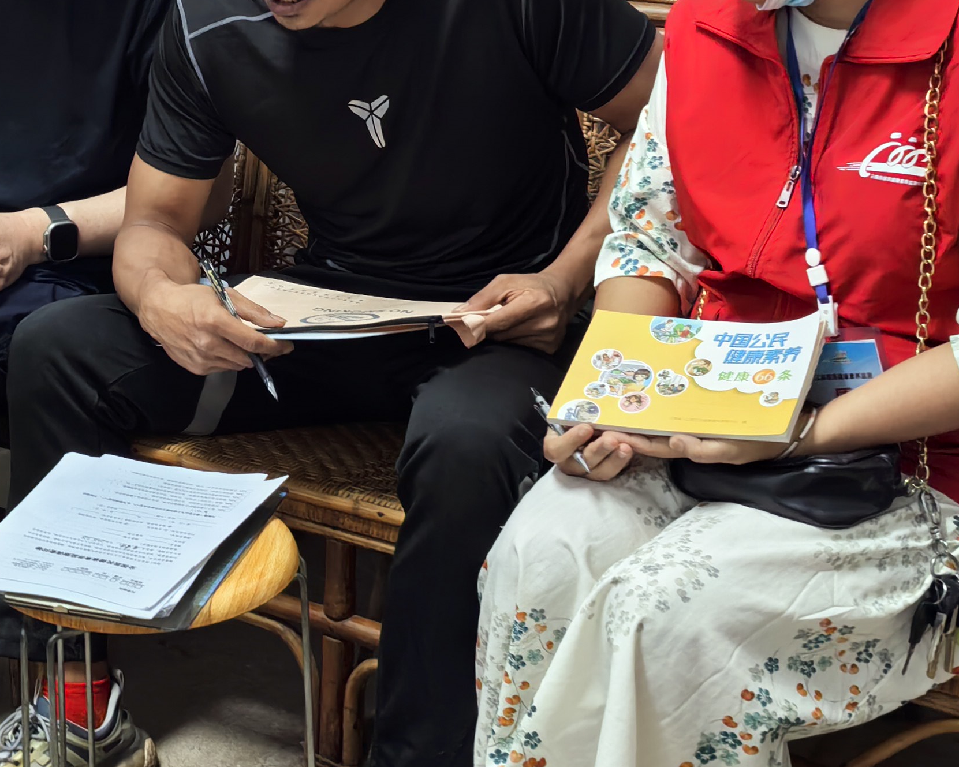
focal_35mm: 65
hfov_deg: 28.3
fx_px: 1845
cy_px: 218
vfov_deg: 23.3
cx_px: 149
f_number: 1.9
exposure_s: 1/50
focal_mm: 5.52
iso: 200
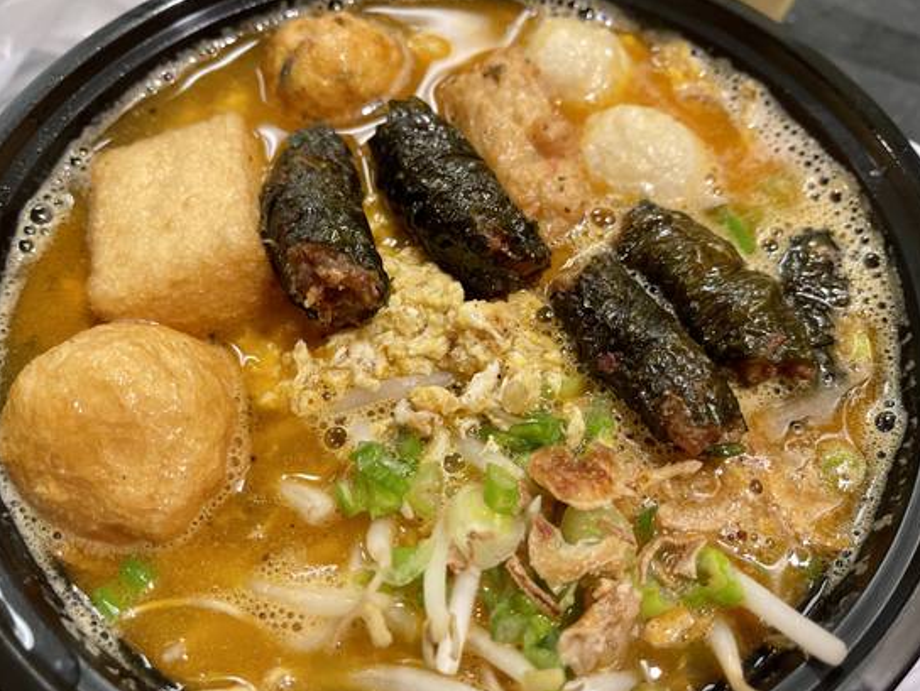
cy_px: 365
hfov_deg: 63.4
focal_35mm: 28
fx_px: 745
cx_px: 452
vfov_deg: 49.8
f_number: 1.6
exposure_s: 1/60
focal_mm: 5.1
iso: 400
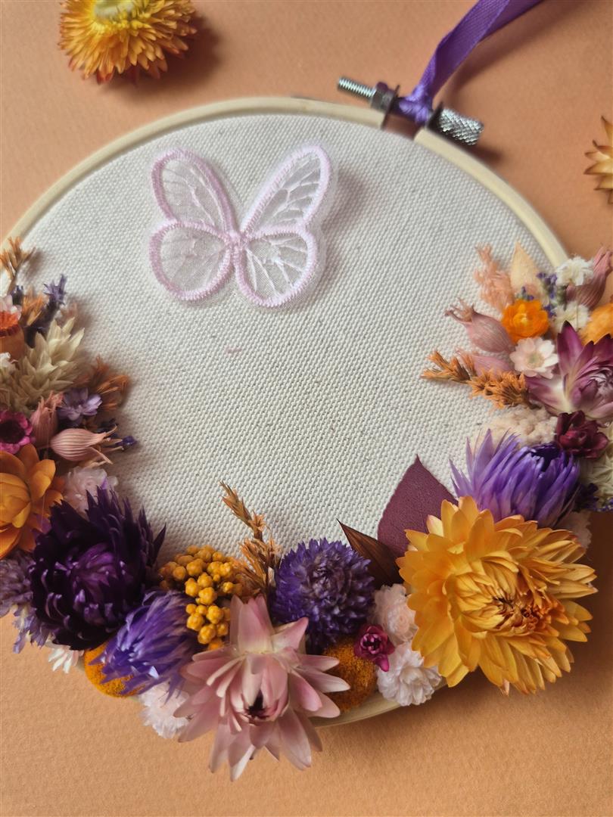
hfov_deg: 58.9
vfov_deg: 73.9
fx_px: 543
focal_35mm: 23
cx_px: 306
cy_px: 408
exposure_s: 1/194
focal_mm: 5.4
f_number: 1.8
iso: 25
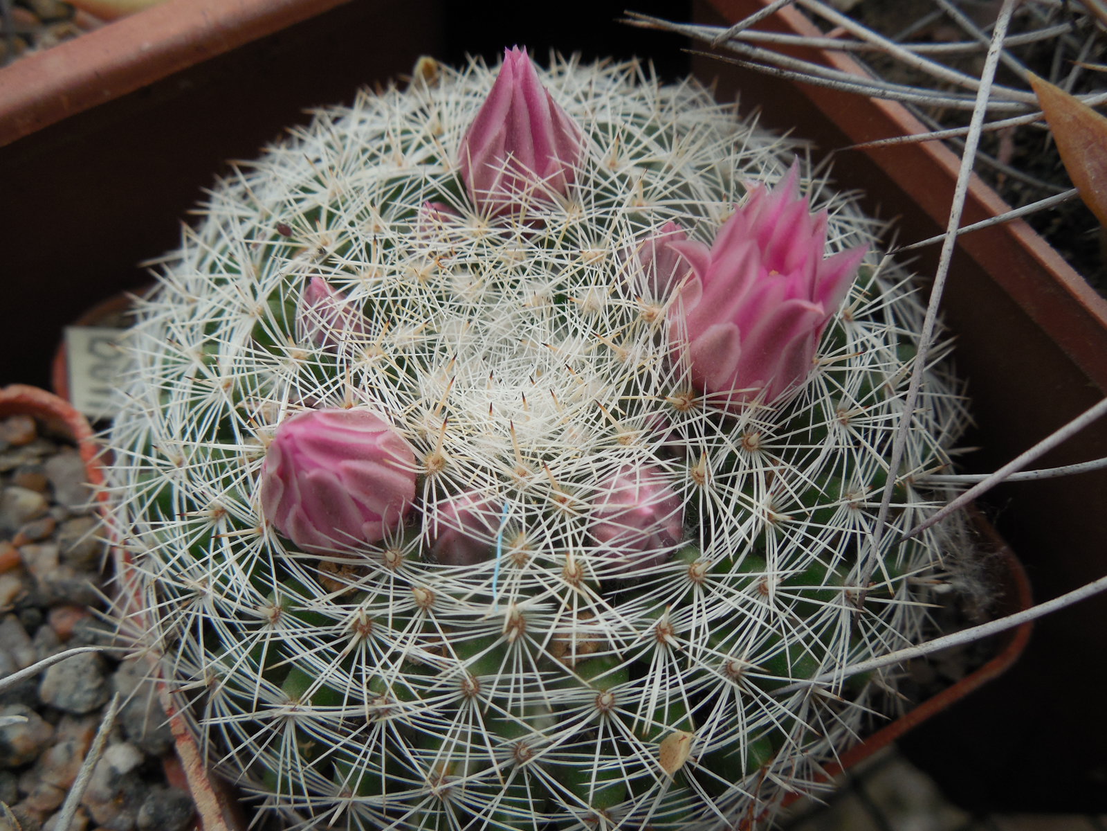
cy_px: 416
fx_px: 991
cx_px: 554
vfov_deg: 45.4
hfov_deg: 58.4
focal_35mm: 31
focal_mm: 5.6
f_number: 3.6
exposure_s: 1/200
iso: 125
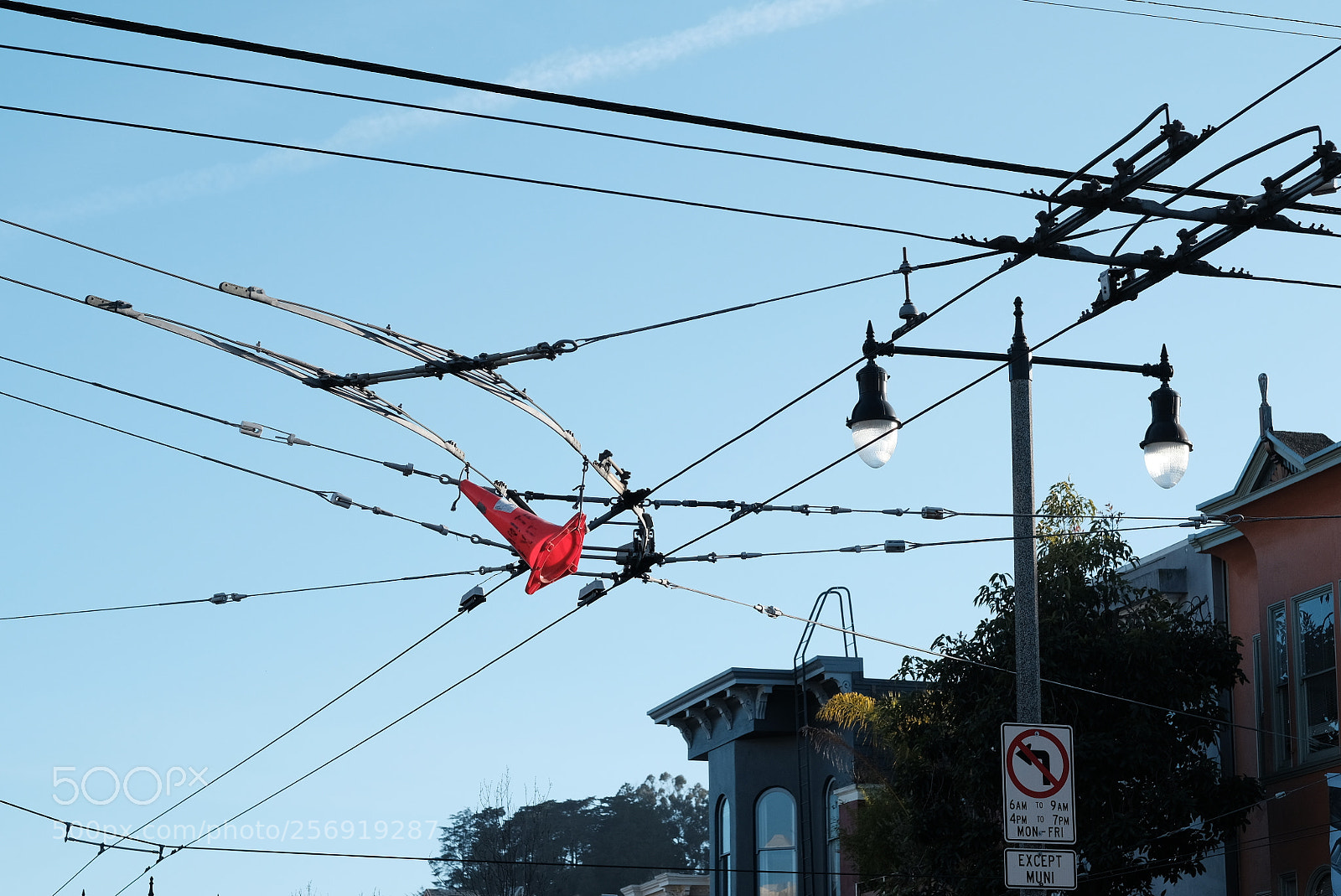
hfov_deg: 24.2
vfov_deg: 16.3
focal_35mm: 84
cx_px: 670
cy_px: 448
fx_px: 3131
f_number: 5.6
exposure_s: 1/950
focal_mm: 56
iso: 400
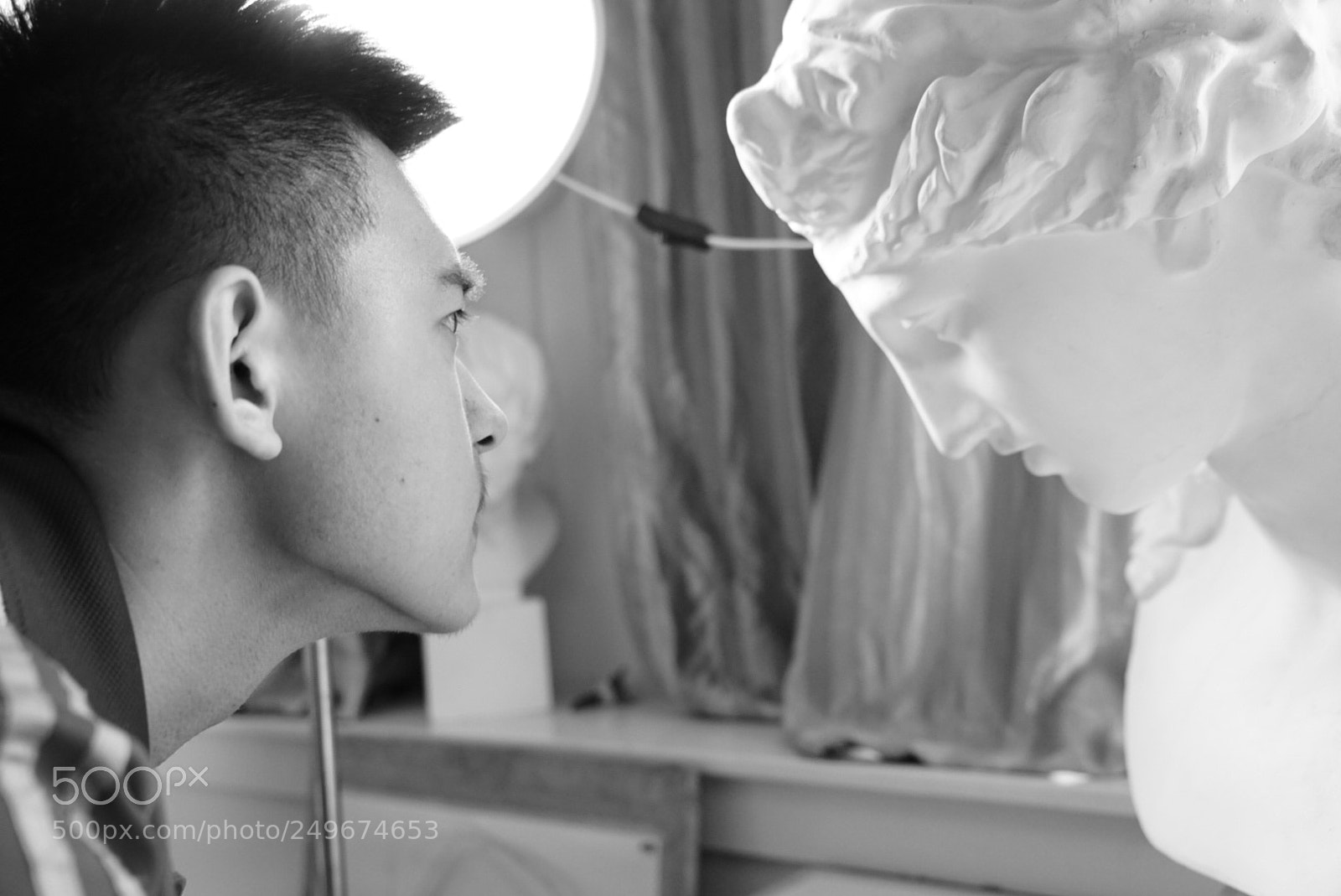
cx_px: 670
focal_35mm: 33
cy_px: 448
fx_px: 1230
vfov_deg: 40.0
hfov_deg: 57.2
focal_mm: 33
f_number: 4
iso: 2000
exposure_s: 1/60
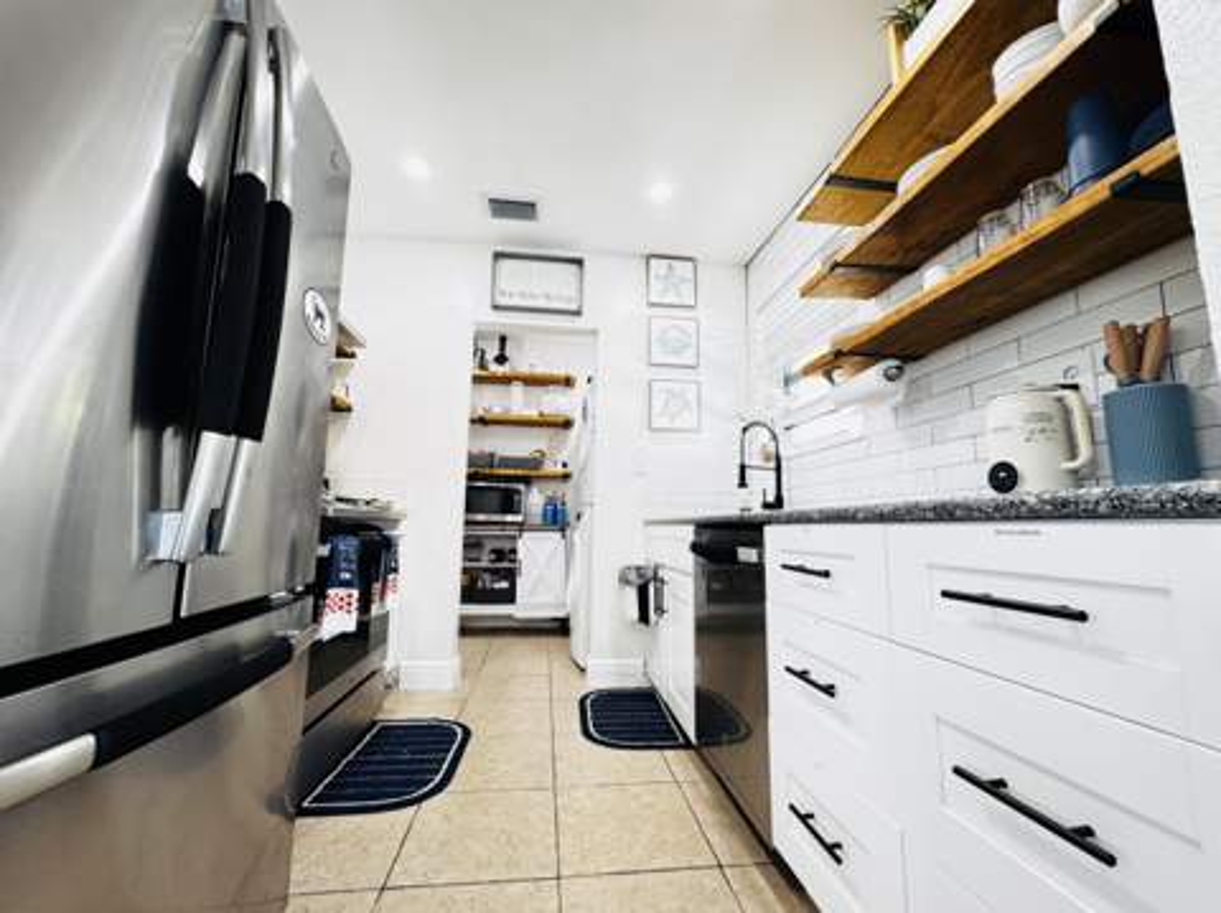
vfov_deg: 85.6
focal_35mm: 14
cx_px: 610
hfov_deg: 102.1
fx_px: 493
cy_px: 456
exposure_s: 1/60
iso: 320
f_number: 2.2
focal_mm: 2.22
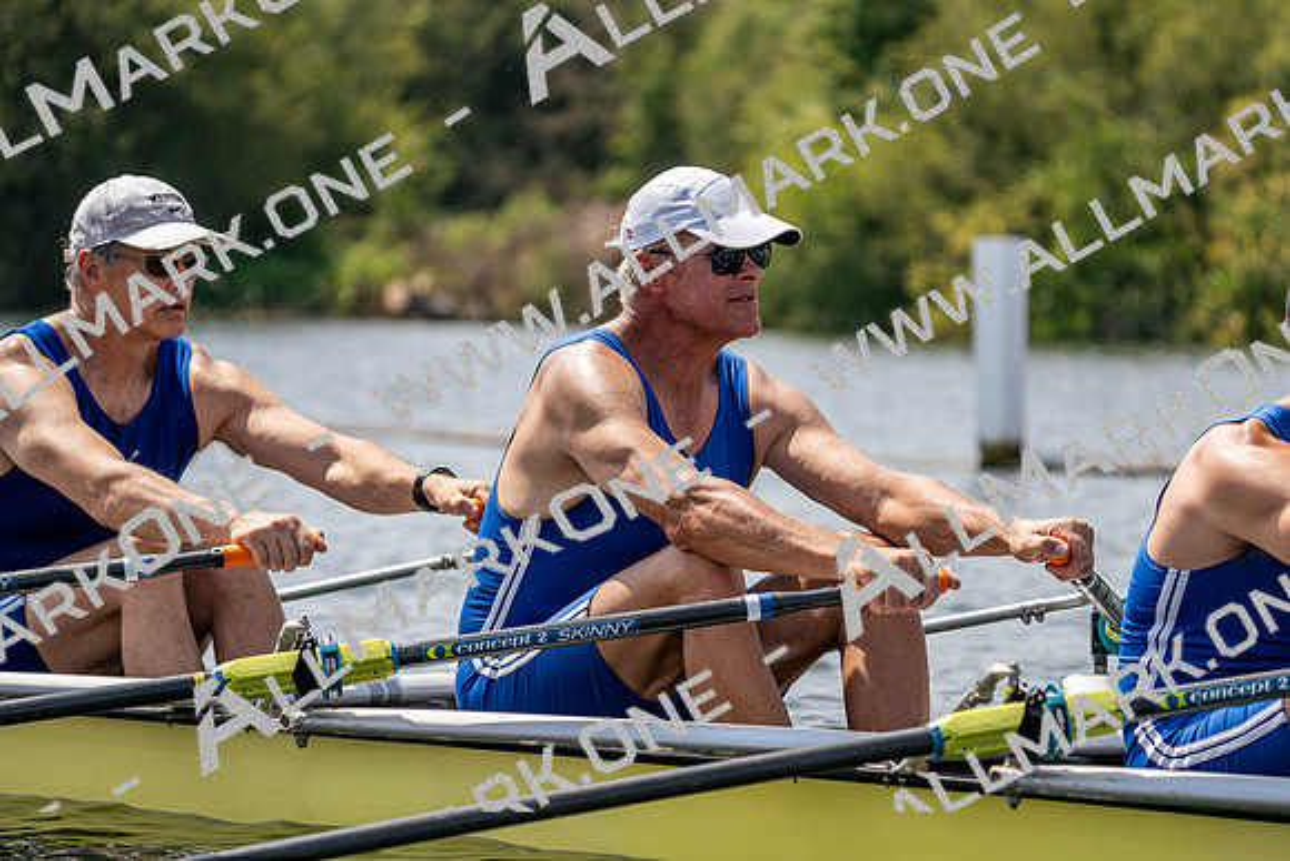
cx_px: 645
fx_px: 7168
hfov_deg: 10.3
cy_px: 430
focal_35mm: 200
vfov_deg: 6.9
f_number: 5.6
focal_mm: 200
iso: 200
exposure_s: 1/1600
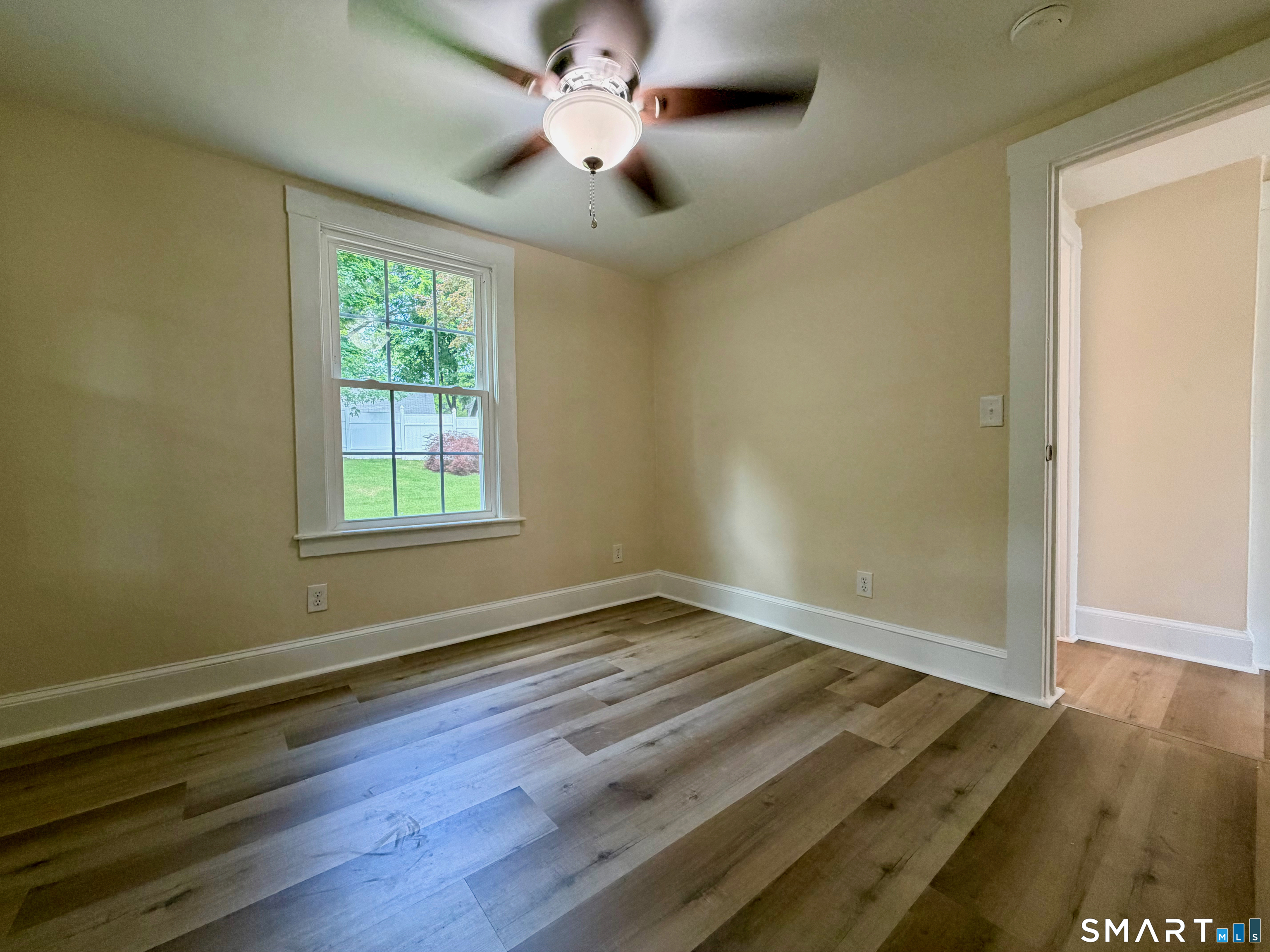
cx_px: 635
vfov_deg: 85.7
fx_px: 514
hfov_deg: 102.1
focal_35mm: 14
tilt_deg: -2.2
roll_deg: +0.8
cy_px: 476
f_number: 2.2
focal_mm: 2.22
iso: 250
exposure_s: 1/60
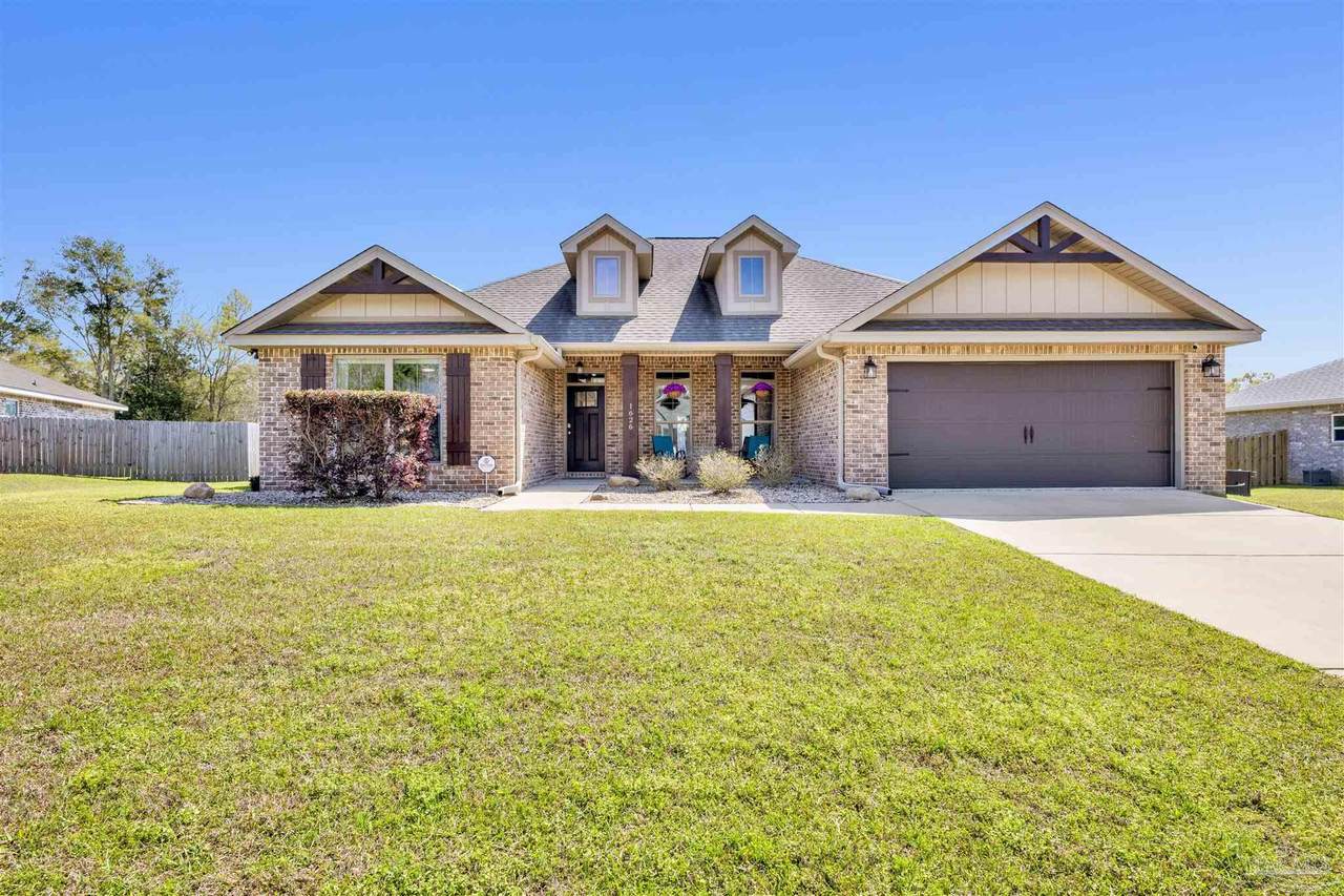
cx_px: 672
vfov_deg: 70.4
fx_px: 635
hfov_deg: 93.3
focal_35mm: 17
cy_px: 448
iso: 400
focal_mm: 17
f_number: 11
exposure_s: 1/500
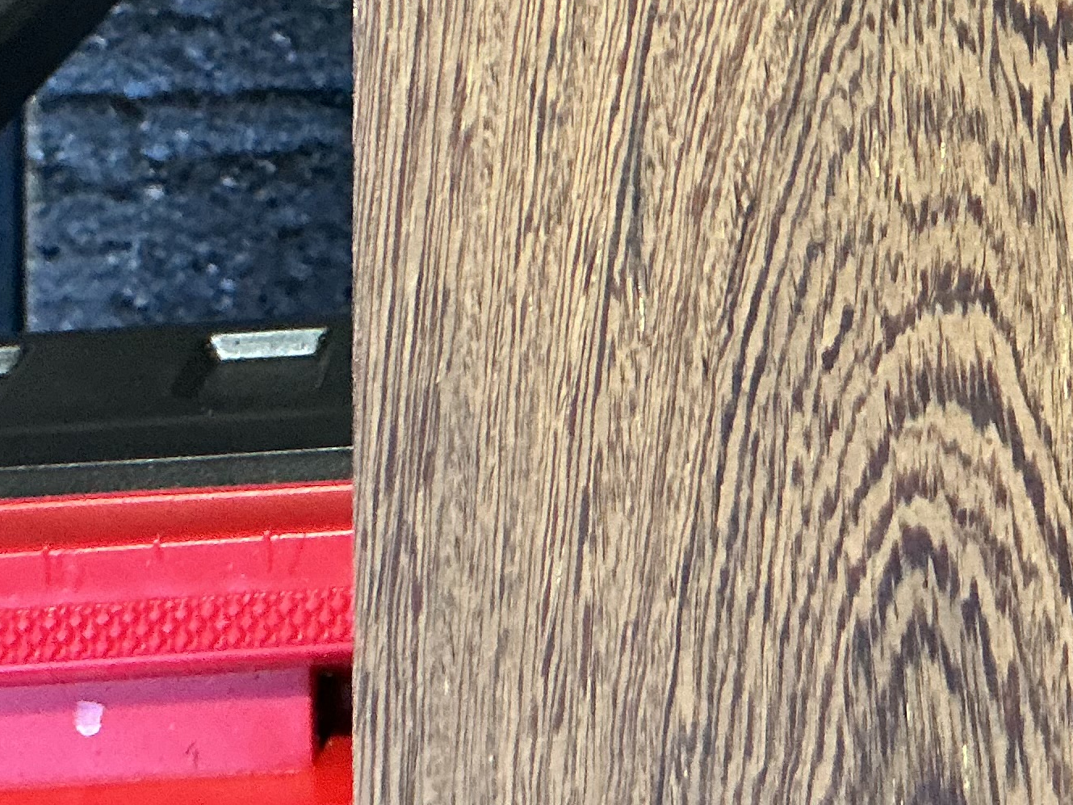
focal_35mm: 88
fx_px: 2728
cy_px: -325
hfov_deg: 22.1
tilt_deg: -79.6
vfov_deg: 15.7
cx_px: 744
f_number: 1.8
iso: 200
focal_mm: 3
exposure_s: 1/33
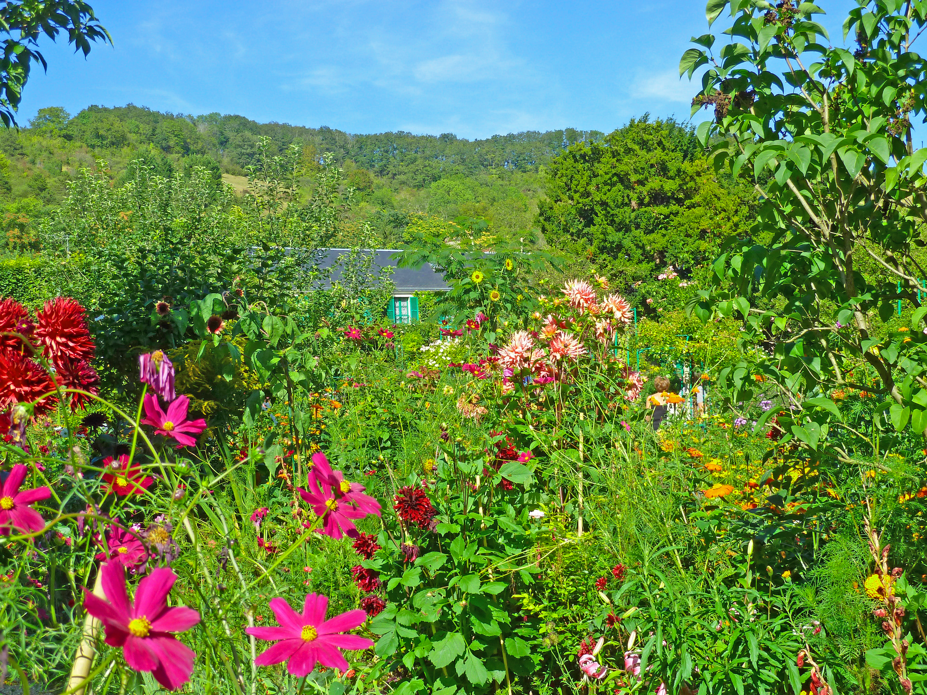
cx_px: 464
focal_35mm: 52
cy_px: 348
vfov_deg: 28.0
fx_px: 1393
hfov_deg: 36.8
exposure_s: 1/320
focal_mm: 8.5
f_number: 3.8
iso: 80
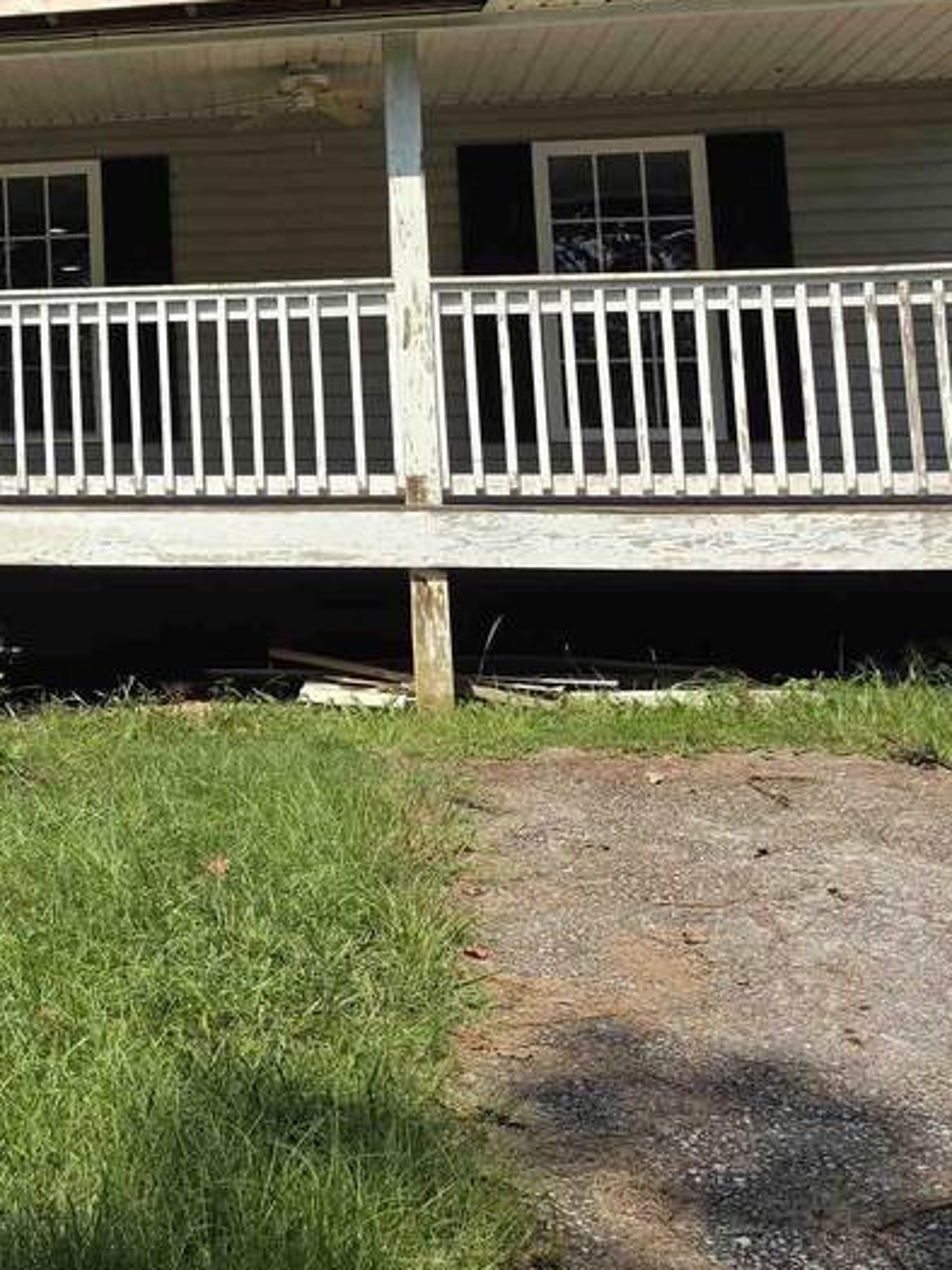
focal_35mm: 56
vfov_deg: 33.1
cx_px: -353
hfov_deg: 22.7
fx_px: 2055
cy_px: 205
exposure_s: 1/6571
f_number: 1.4
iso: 64
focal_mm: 6.5
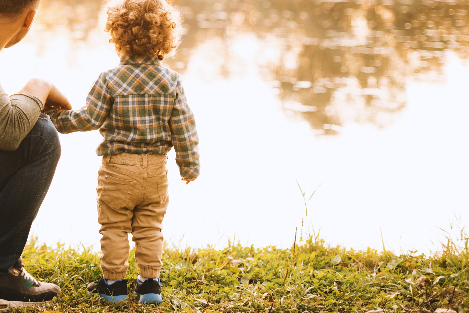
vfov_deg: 14.3
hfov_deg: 21.0
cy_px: 63
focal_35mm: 95
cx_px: 38
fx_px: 1238
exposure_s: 1/200
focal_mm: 50
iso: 100
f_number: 2.2
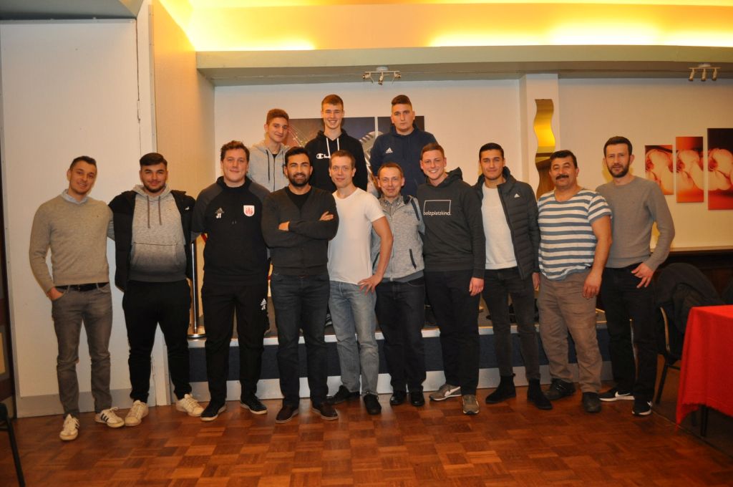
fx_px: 610
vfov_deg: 43.5
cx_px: 366
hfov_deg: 62.0
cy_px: 244
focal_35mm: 30
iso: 800
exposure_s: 1/60
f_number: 4
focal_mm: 20
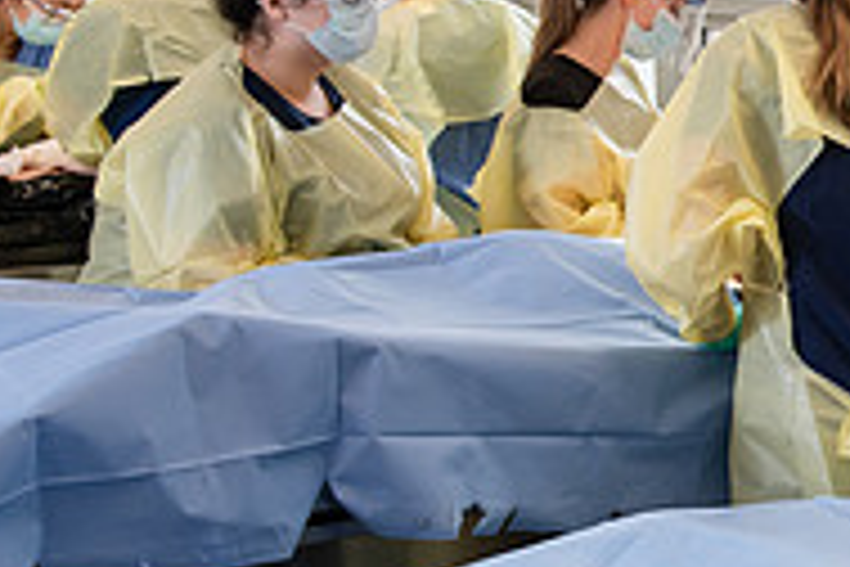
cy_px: 272
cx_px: 1219
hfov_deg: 18.7
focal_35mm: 98
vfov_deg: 14.0
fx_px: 2314
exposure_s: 1/200
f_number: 4.5
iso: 500
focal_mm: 32
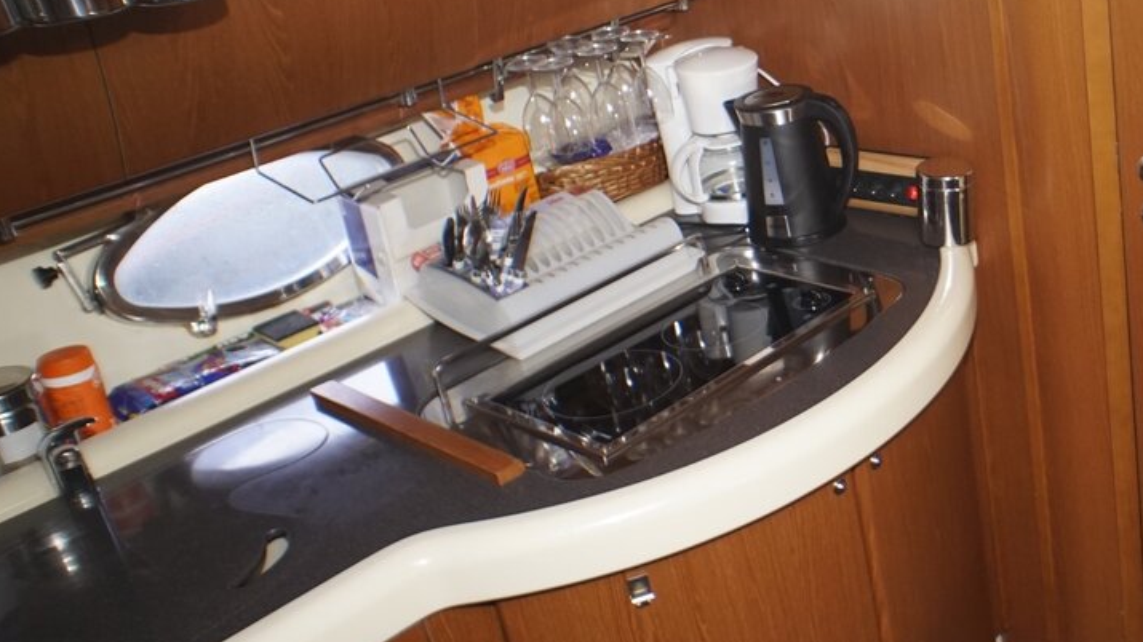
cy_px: 236
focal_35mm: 45
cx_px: 1015
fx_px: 1364
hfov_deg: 42.0
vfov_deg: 26.4
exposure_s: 1/160
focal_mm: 16
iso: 800
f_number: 3.2
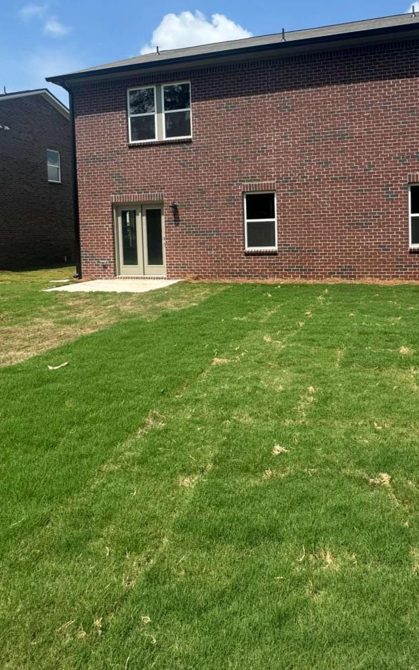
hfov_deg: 50.5
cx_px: 265
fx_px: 439
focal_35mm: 24
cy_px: 249
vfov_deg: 73.4
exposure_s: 1/1277
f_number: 2.2
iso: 50
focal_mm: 2.22
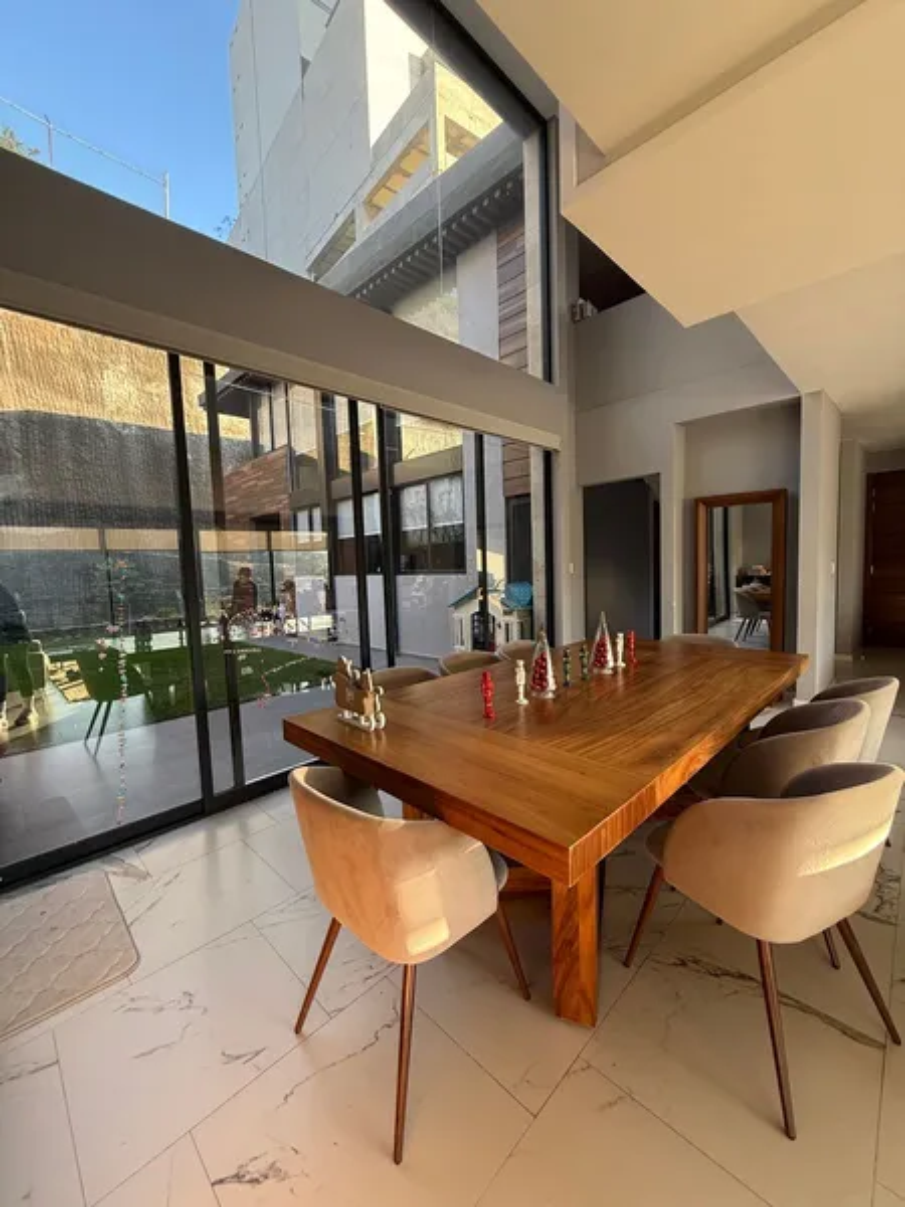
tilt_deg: -4.3
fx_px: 488
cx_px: 452
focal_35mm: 14
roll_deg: +1.8
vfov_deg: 102.1
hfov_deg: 85.7
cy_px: 604
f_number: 2.2
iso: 100
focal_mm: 2.22
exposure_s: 1/99
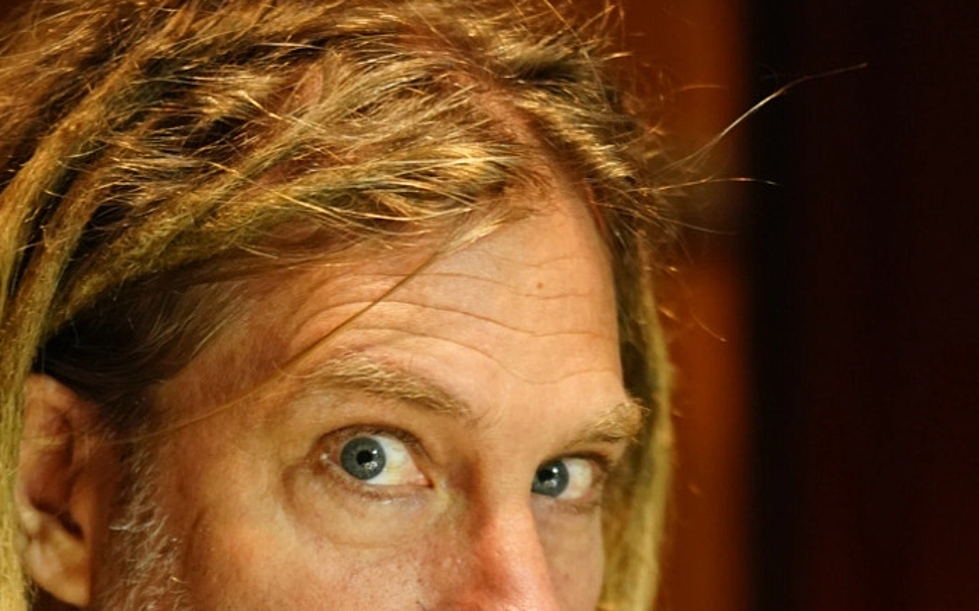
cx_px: 403
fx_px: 5575
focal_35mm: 209
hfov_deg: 10.0
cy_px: 728
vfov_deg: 6.2
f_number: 2.8
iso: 3200
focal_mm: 90
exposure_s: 1/40
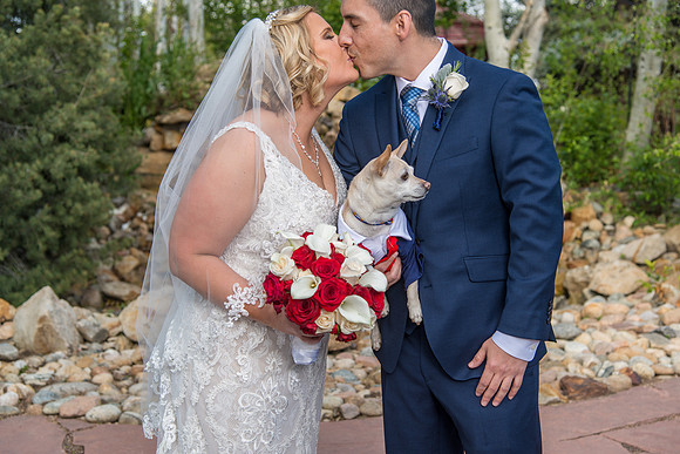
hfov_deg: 34.5
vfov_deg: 23.4
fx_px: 1096
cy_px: 227
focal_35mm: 58
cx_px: 340
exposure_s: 1/250
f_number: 5
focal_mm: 58
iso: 100
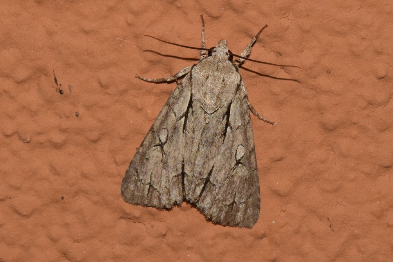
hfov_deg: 9.8
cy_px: 131
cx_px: 196
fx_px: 2292
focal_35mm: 210
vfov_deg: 6.5
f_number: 14
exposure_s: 1/200
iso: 1250
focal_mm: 140
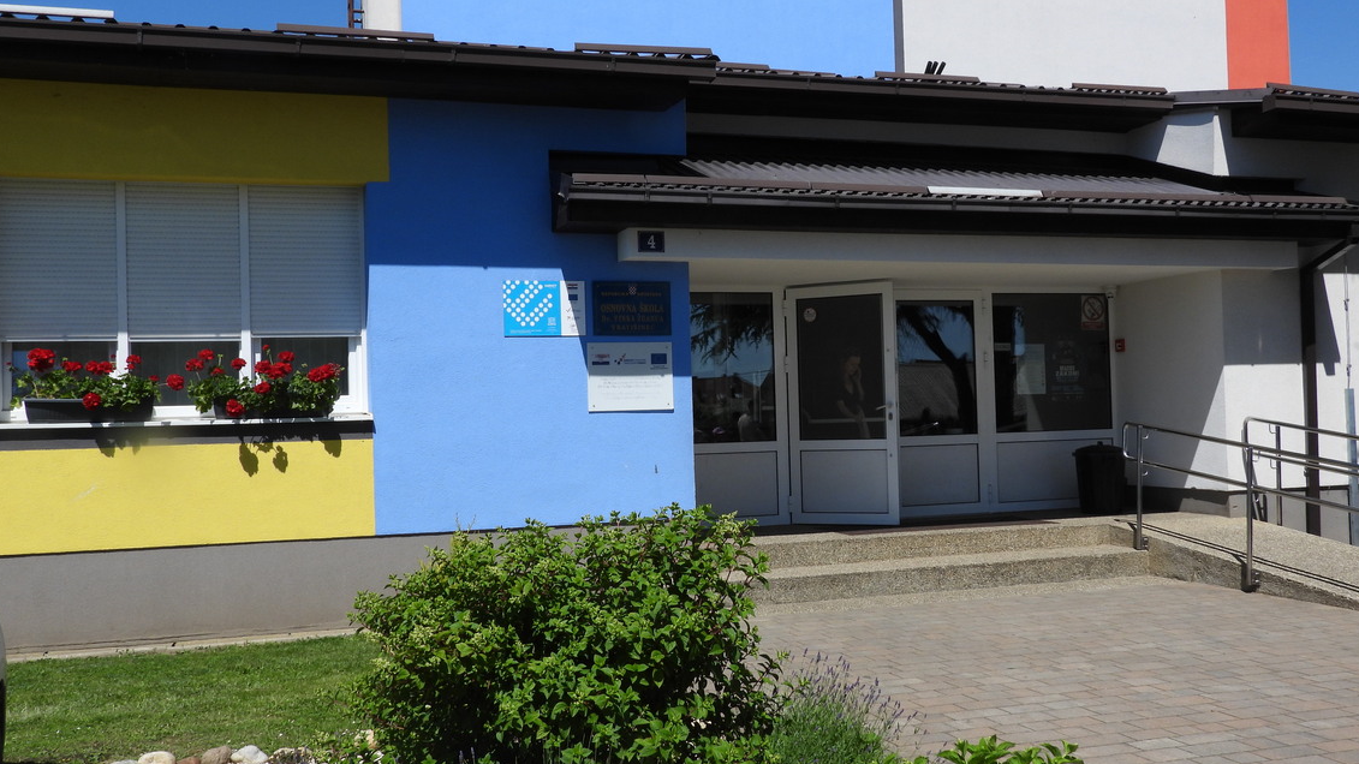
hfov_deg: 54.0
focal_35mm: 37
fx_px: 1333
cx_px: 713
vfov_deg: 32.0
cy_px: 386
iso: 100
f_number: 3.5
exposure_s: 1/1600
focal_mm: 5.8
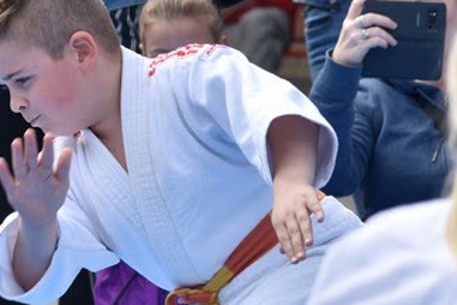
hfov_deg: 4.4
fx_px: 5890
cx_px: 110
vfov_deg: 3.0
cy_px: 91
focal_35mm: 464
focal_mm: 98
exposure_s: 1/500
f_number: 5
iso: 100
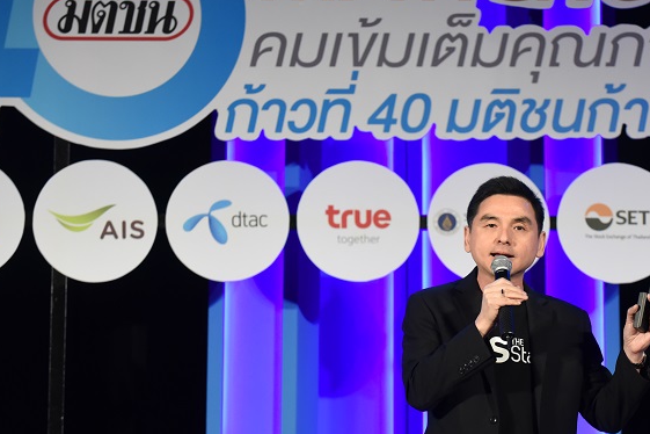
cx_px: 451
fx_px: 3196
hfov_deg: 11.6
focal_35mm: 177
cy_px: 248
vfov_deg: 7.8
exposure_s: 1/500
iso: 3200
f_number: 5.6
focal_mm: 110
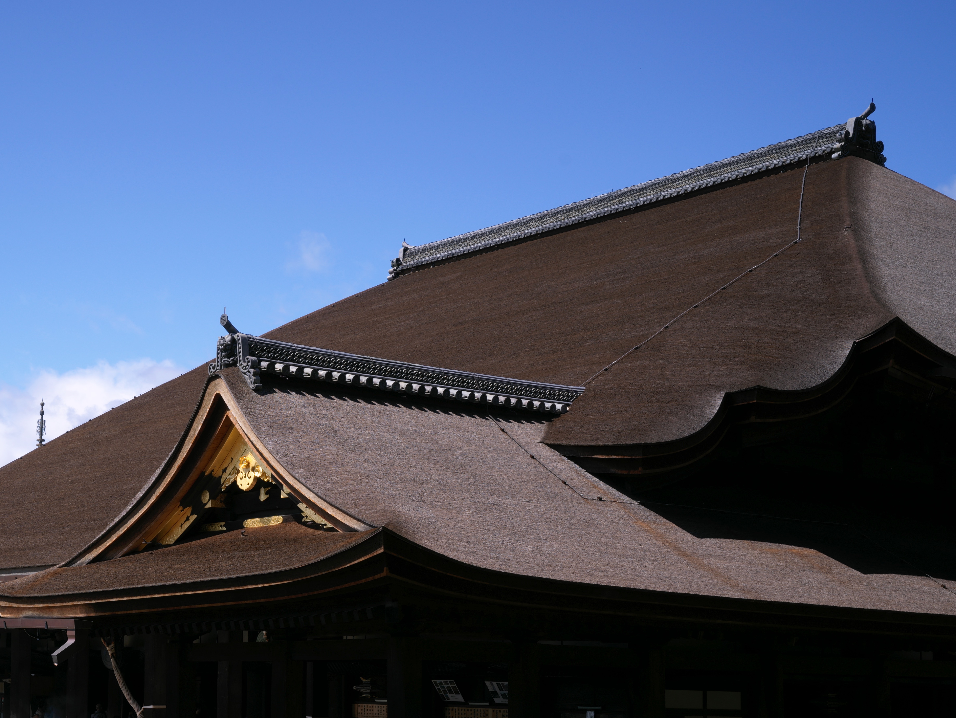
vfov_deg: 23.9
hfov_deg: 31.2
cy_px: 509
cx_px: 259
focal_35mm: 61
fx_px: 1685
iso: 100
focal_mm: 45
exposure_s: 1/160
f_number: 11
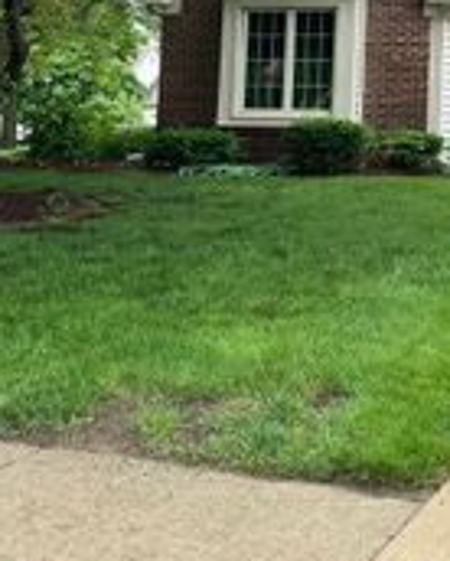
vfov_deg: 26.6
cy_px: 21
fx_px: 1130
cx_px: 571
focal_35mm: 68
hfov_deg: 20.7
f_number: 1.78
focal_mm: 6.86
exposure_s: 1/1517
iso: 80
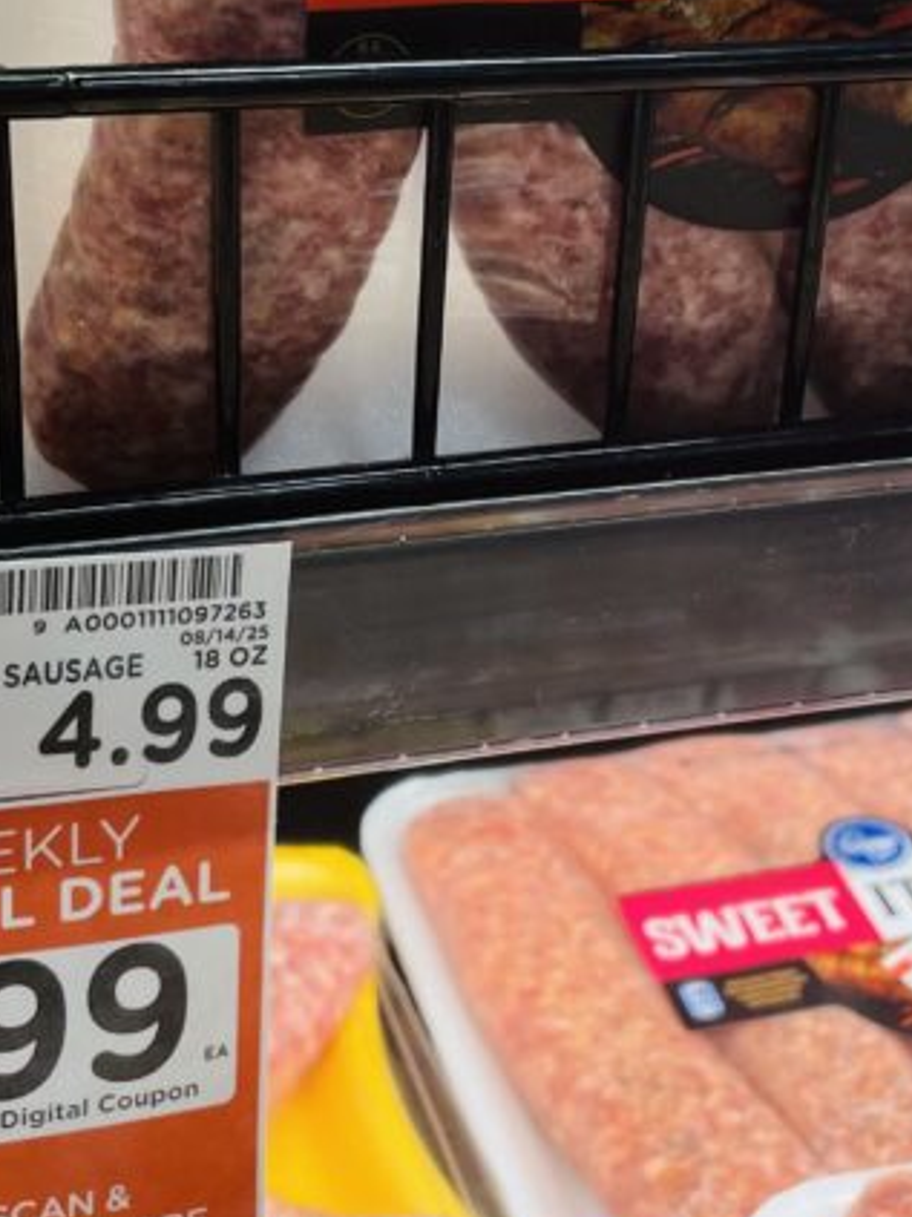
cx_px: 483
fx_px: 2214
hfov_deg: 23.3
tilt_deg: -2.2
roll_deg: +3.4
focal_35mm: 63
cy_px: 293
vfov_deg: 30.2
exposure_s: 1/120
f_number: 1.6
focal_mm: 4.2
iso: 50
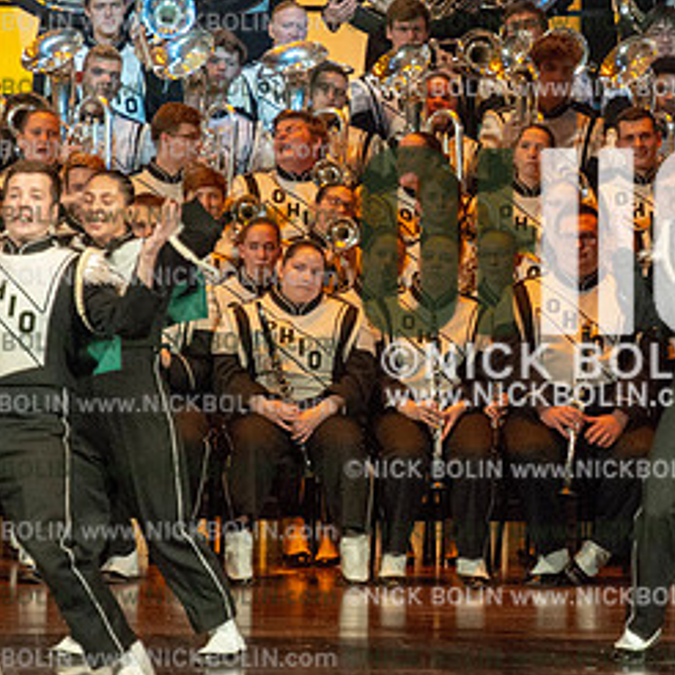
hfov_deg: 4.2
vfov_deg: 4.2
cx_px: 554
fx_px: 9288
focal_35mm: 421
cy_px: 277
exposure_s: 1/320
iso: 8000
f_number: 5.6
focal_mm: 210
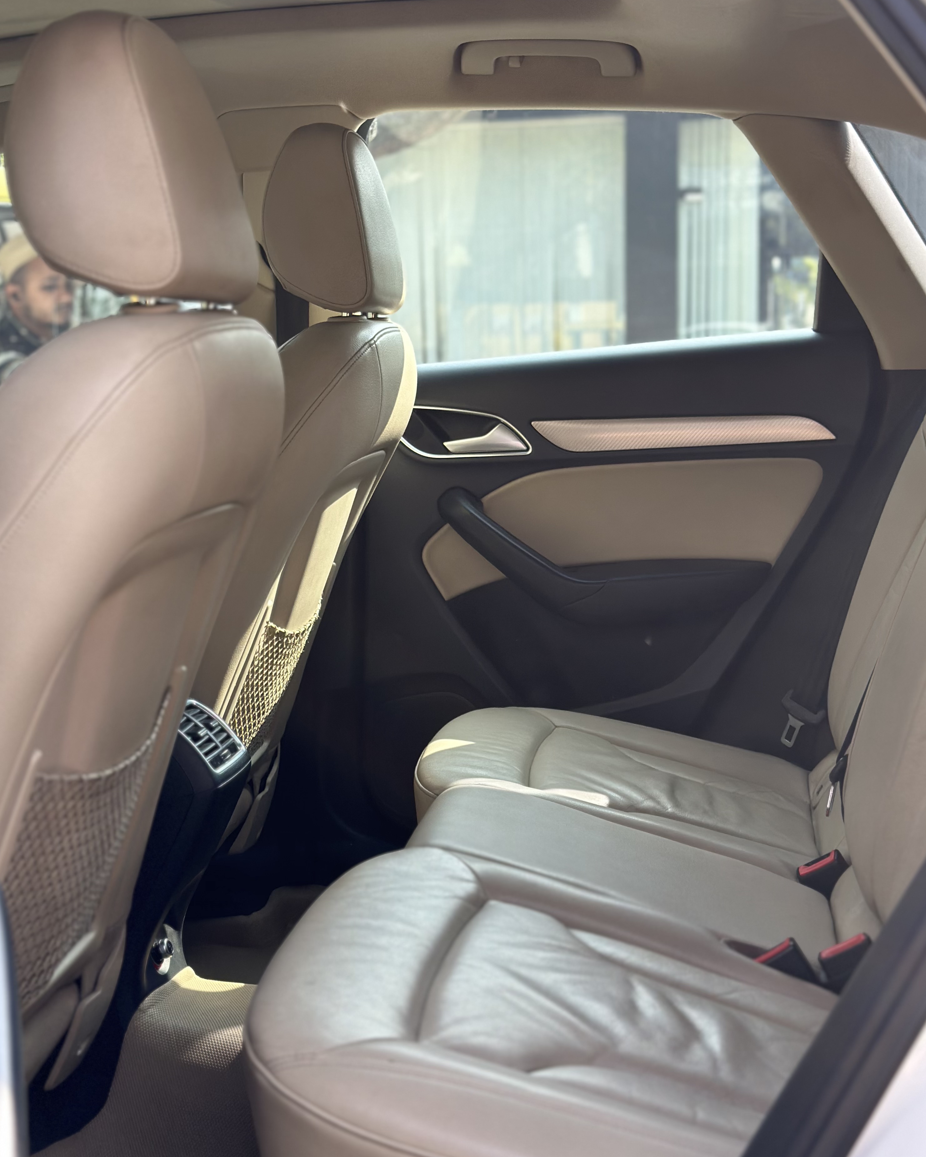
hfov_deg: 29.7
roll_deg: +0.3
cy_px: 561
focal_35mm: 51
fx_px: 1747
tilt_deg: -7.0
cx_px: 463
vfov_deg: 36.7
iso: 80
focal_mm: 6.86
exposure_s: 1/519
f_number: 1.78
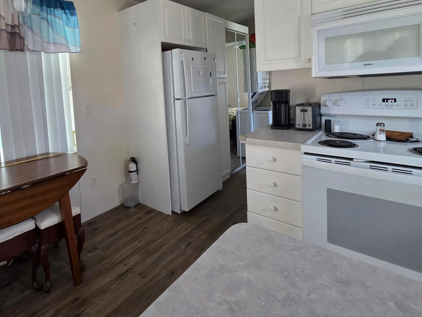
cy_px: 101
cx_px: 169
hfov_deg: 83.6
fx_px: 232
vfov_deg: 66.5
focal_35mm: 19
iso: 200
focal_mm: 2.2
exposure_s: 1/120
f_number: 1.9
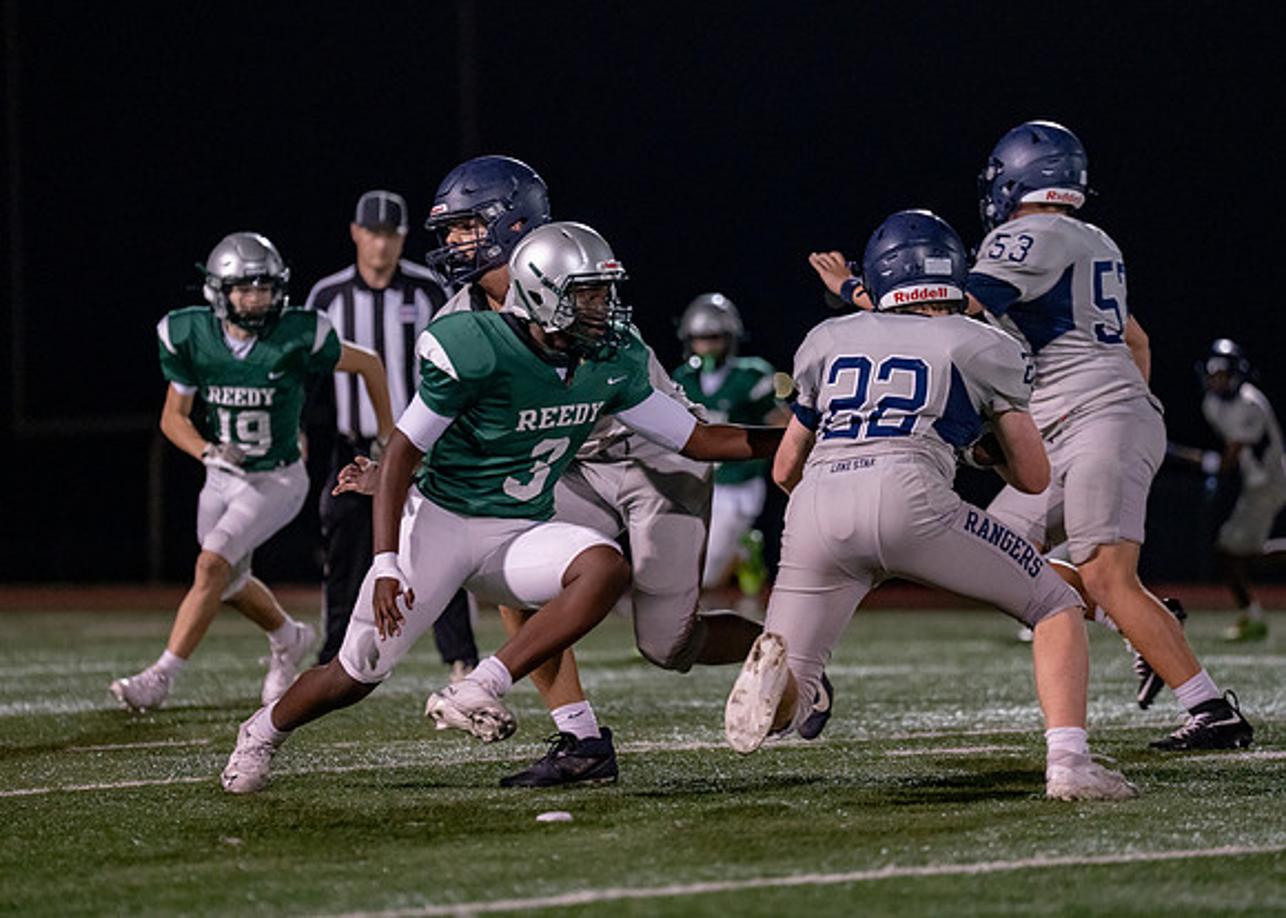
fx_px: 8689
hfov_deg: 8.5
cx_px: 642
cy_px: 428
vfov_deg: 6.0
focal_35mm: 238
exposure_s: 1/1000
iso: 4000
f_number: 2.8
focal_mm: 197
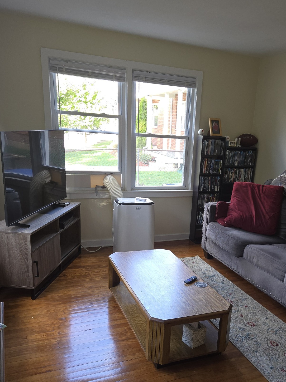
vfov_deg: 54.6
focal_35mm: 33
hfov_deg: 42.4
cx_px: 190
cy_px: 244
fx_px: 364
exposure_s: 1/60
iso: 64
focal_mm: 5.4
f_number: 1.8
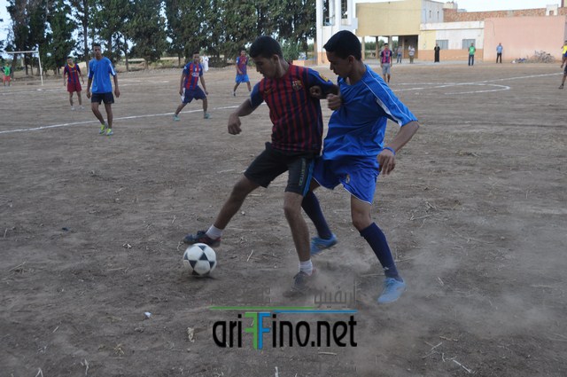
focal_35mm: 36
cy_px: 188
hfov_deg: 53.2
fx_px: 566
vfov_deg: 36.8
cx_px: 284
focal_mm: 24
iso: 200
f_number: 6.3
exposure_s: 1/160
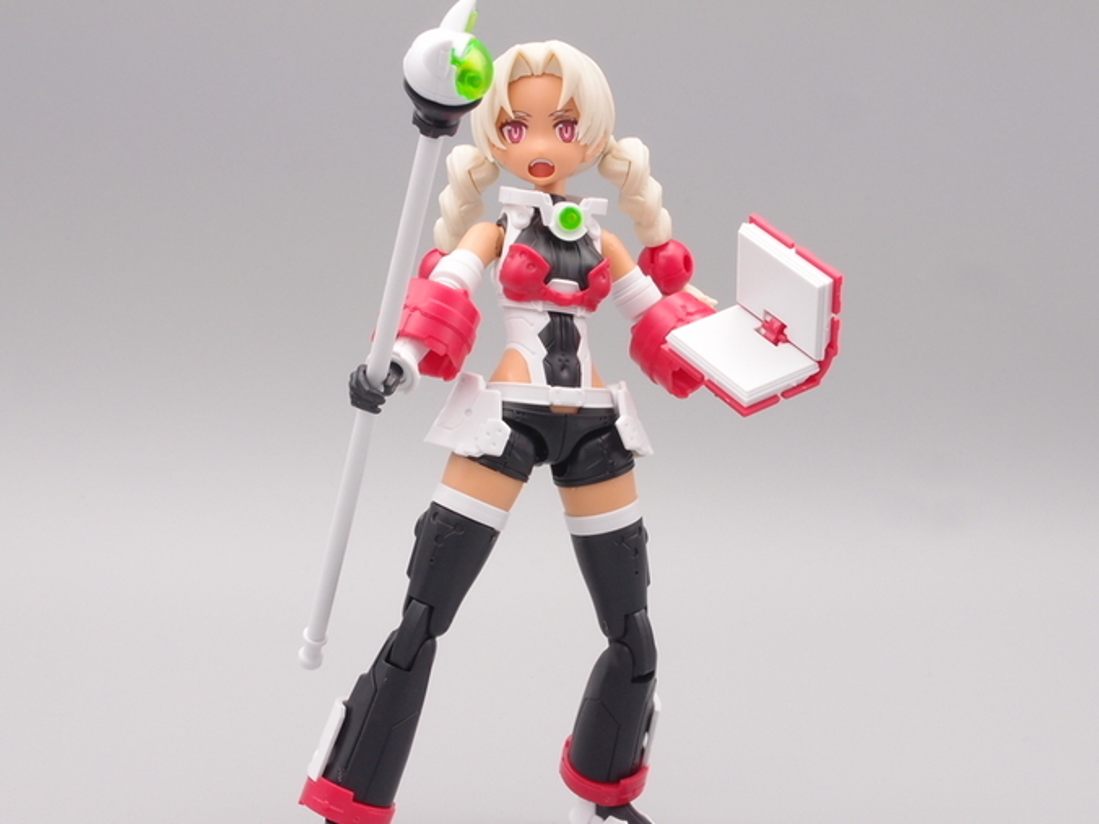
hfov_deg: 27.4
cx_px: 476
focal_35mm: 71
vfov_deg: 20.7
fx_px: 2254
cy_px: 445
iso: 100
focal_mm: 12.88
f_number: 8
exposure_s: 1/8
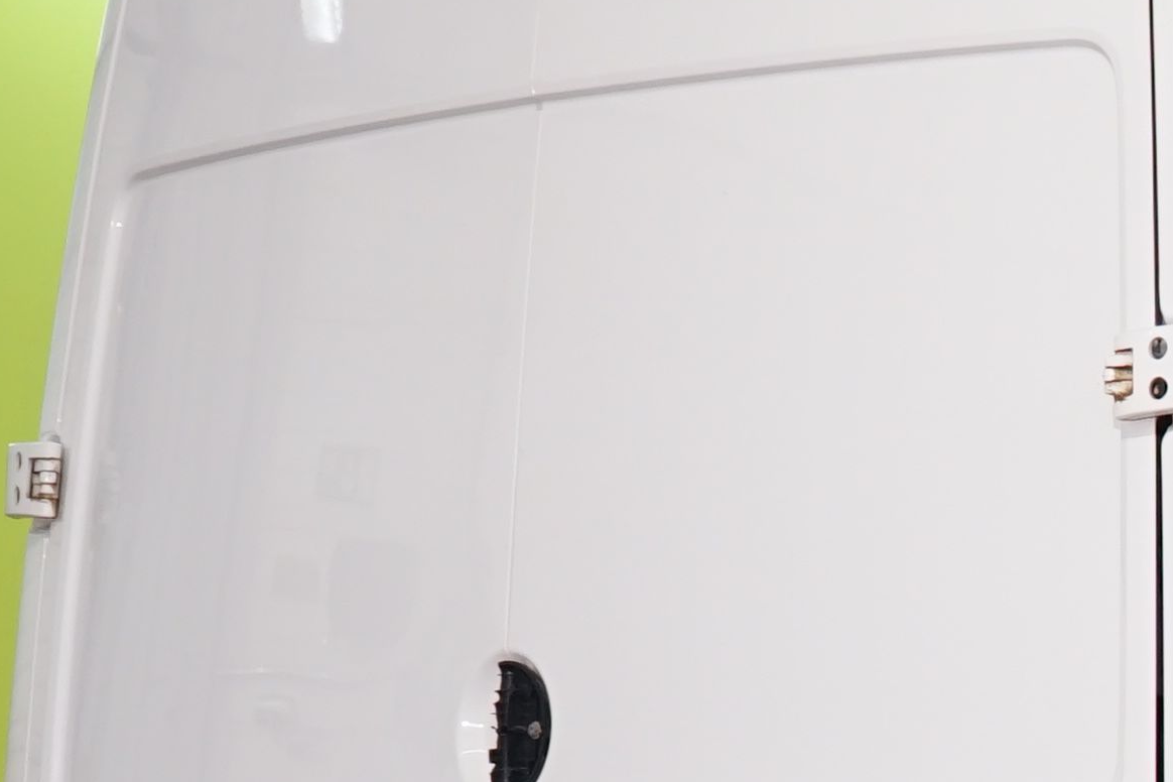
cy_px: 1116
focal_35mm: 232
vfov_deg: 5.9
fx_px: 7559
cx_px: 2268
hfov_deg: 8.5
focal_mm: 45
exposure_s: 1/25
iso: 500
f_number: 6.3
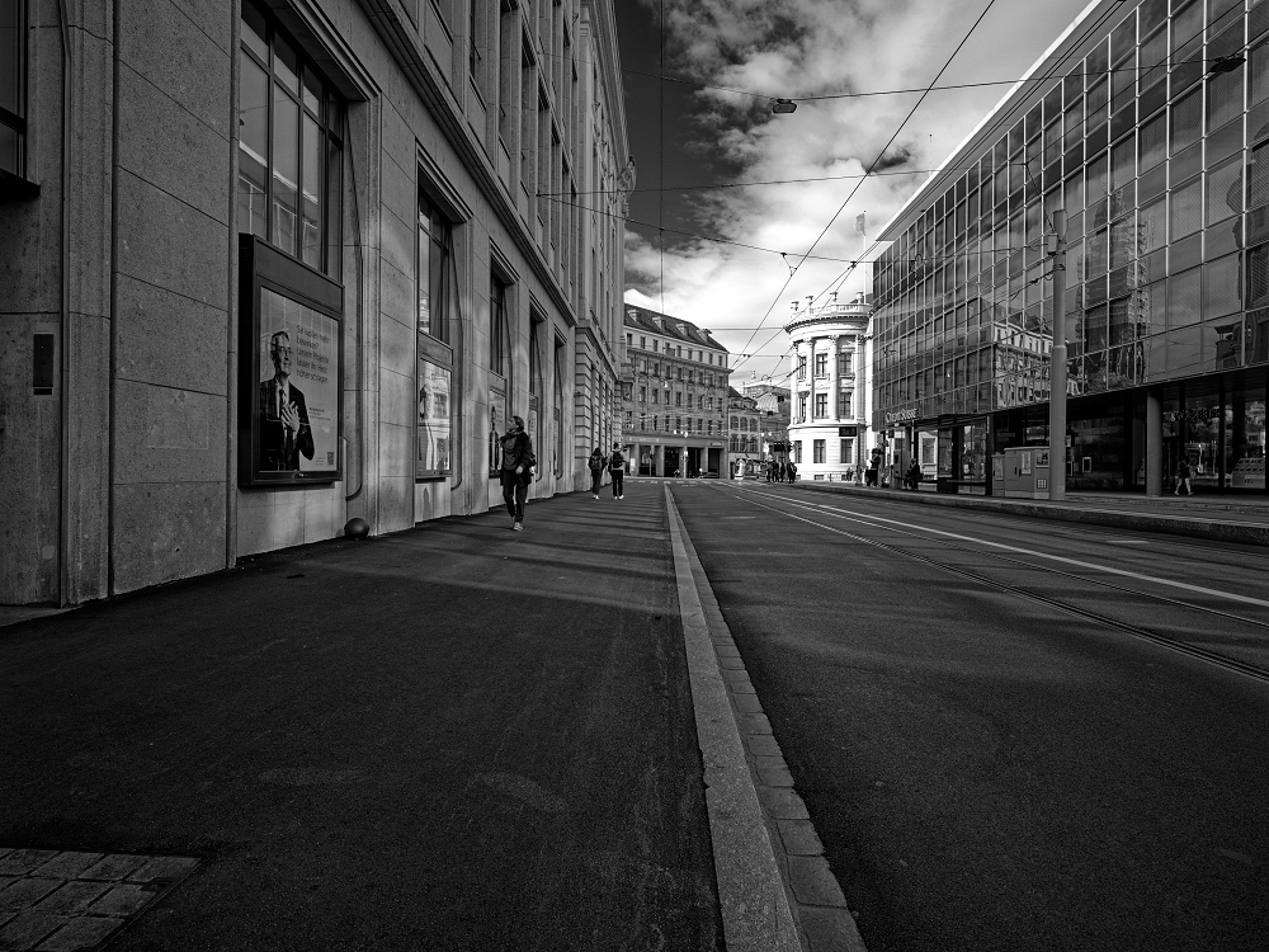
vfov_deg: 71.6
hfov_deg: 87.8
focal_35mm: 18
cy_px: 476
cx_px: 634
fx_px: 660
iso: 125
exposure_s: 1/58
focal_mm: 23
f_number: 11
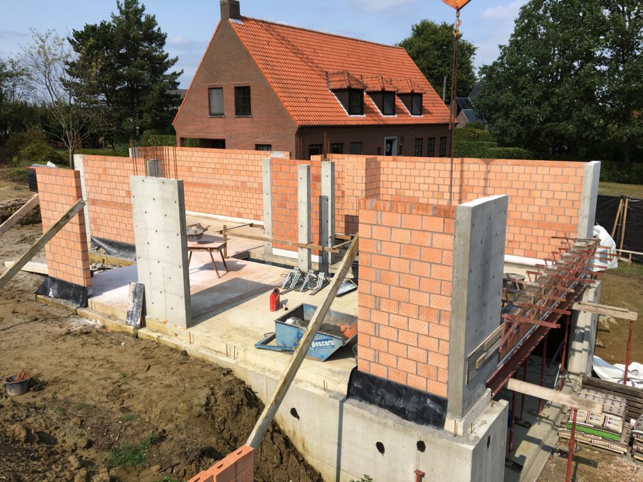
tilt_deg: -11.8
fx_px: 539
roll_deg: +0.3
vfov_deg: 48.2
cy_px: 241
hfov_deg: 61.7
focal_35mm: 29
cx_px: 322
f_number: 2.2
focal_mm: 4.15
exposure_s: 1/2024
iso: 25
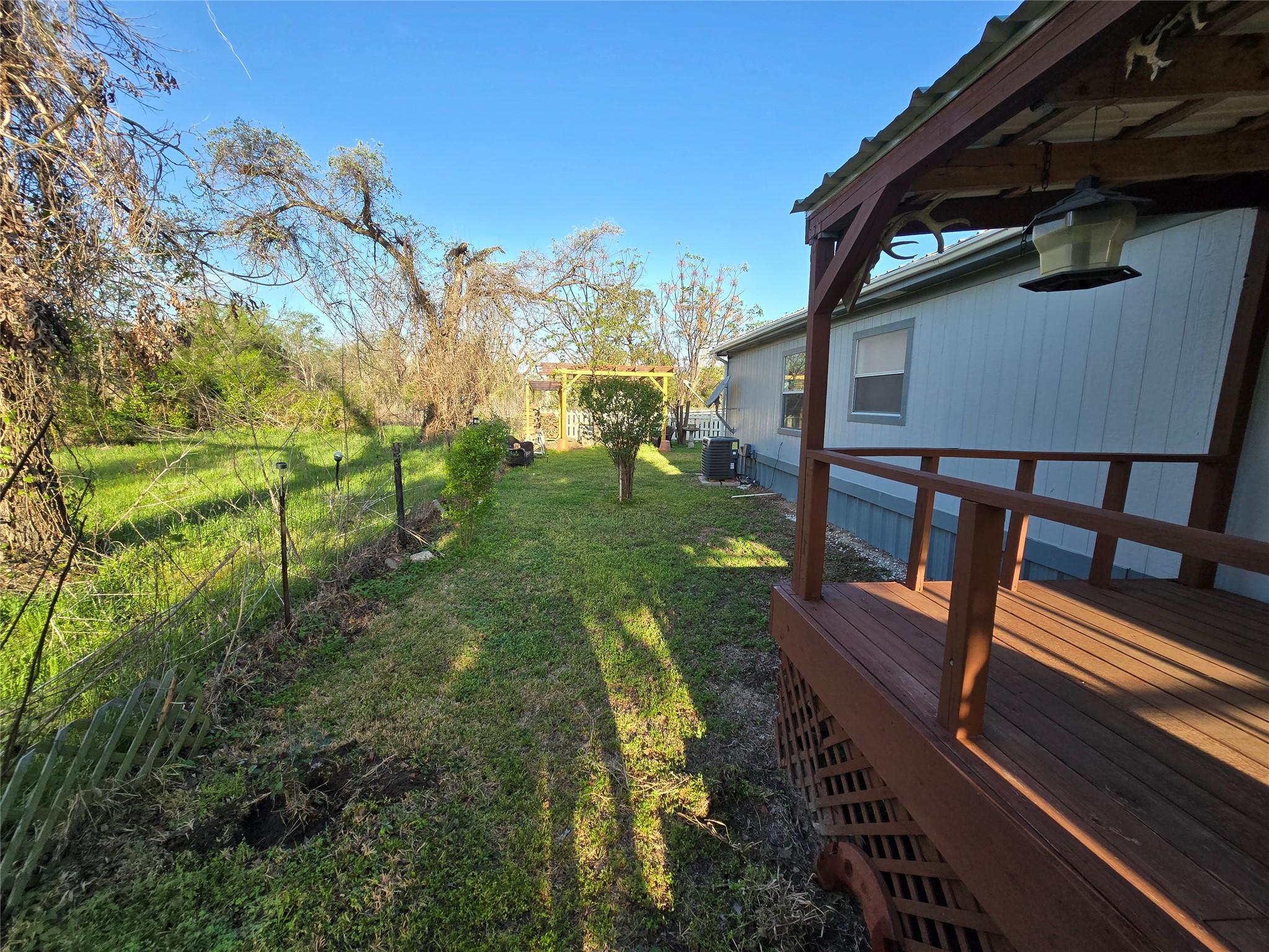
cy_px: 476
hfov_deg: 106.2
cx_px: 634
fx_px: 477
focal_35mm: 13
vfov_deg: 89.9
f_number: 2.2
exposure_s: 1/670
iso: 50
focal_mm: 2.2
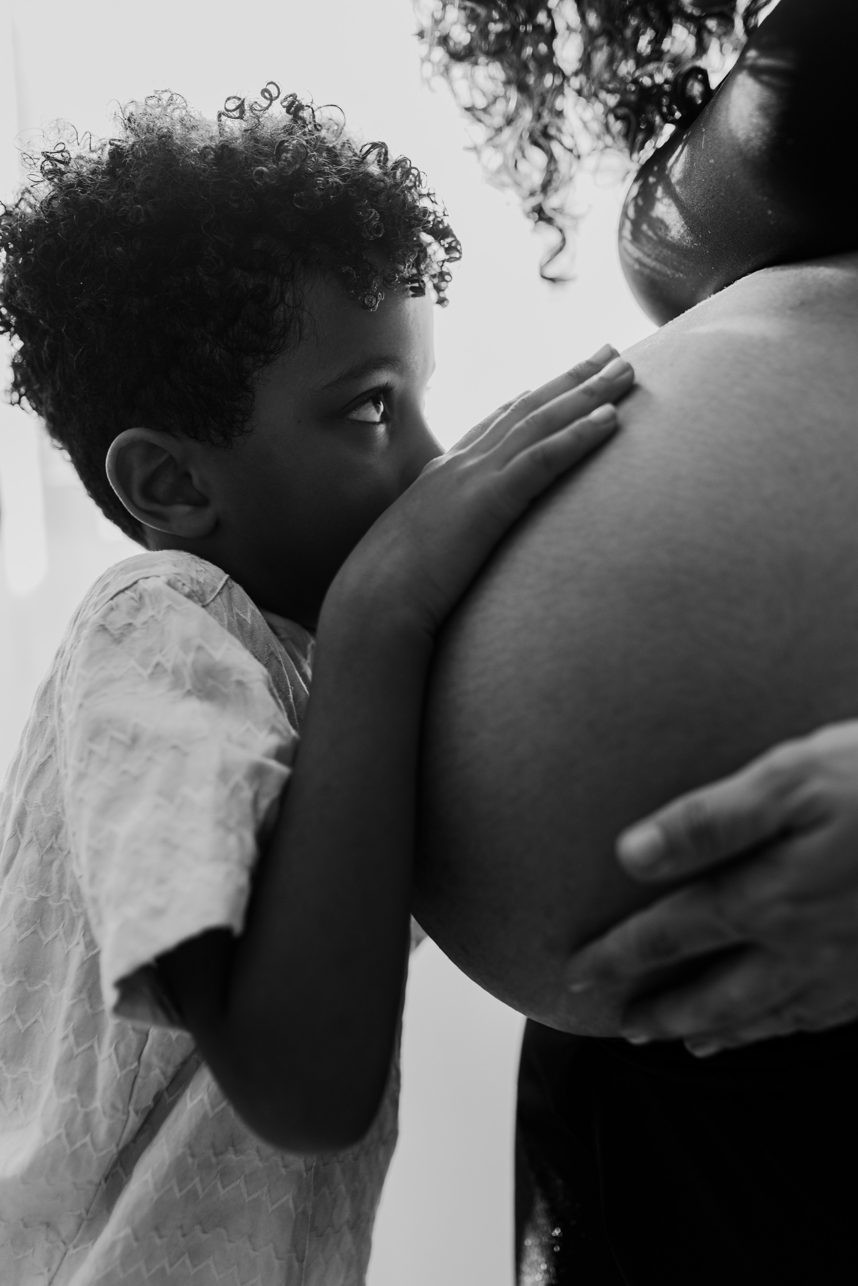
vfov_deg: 54.4
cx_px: 429
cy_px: 643
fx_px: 1251
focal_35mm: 35
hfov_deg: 37.9
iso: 125
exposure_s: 1/125
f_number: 2.8
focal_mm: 35
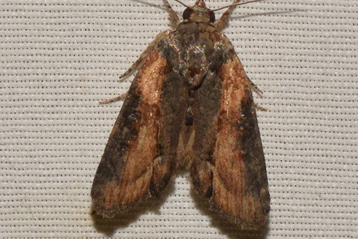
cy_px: 120
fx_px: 2090
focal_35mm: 210
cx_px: 179
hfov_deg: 9.8
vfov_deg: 6.6
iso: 500
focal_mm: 140
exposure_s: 1/160
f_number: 14
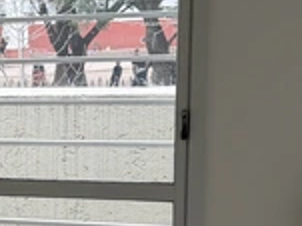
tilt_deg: -8.6
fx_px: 1107
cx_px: -216
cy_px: 210
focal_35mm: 127
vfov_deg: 11.6
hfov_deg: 14.0
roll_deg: +3.5
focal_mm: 6.76
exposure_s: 1/121
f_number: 1.78
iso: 125
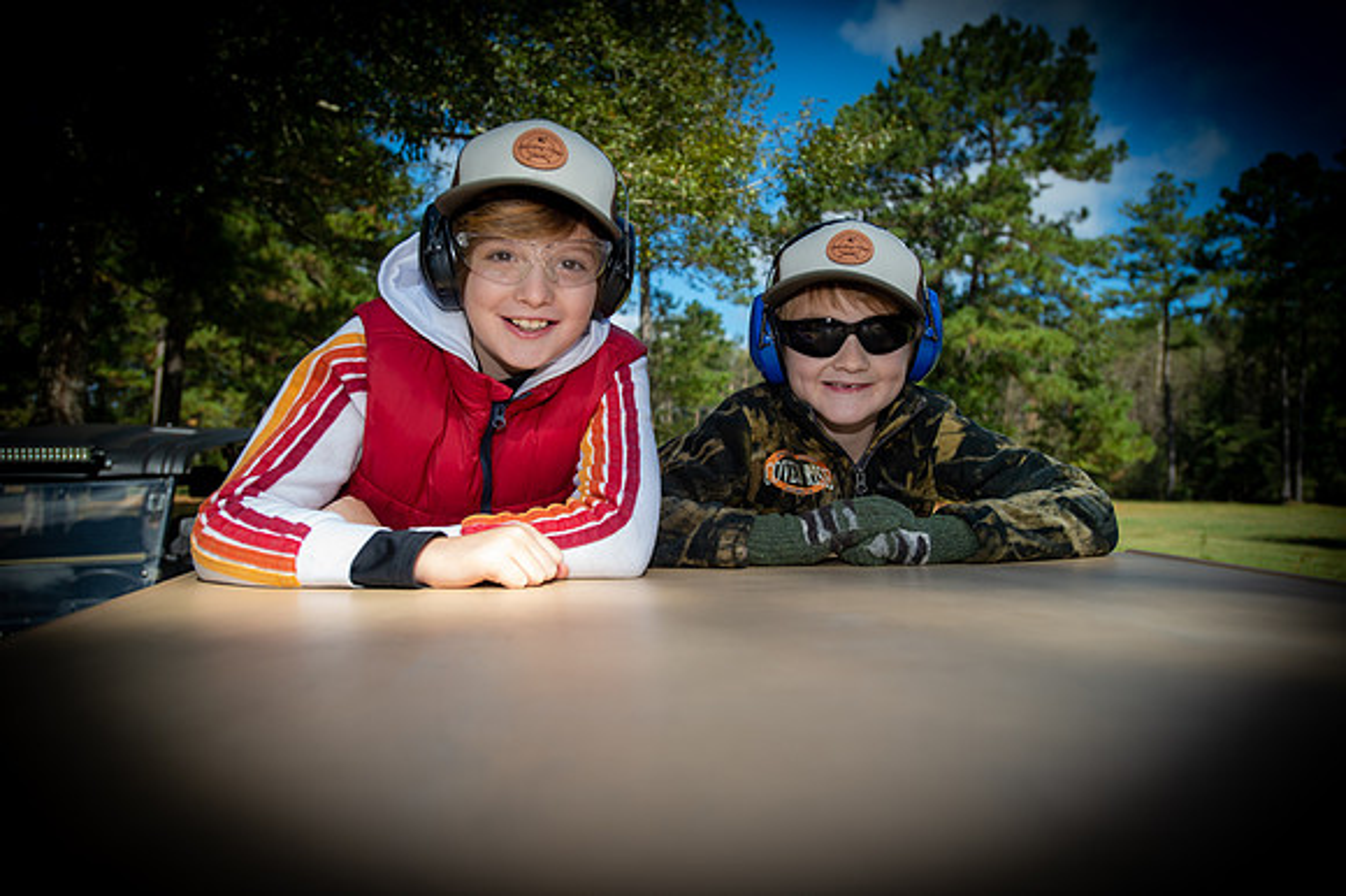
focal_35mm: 26
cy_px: 448
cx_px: 673
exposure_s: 1/320
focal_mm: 26
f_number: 4
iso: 80
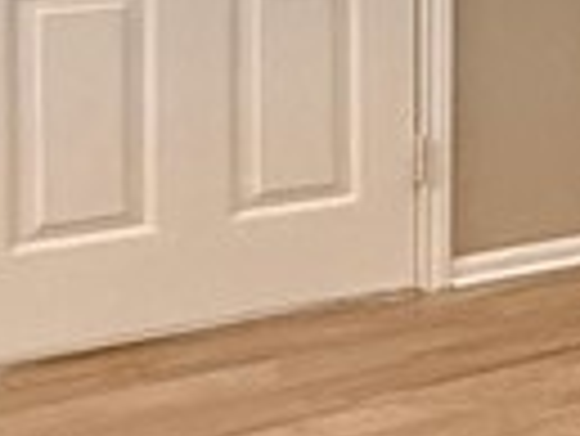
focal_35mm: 111
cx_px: 1762
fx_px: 1862
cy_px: -256
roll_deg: -1.0
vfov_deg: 12.6
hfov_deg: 11.0
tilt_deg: -0.7
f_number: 2.2
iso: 640
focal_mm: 2.22
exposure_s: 1/60
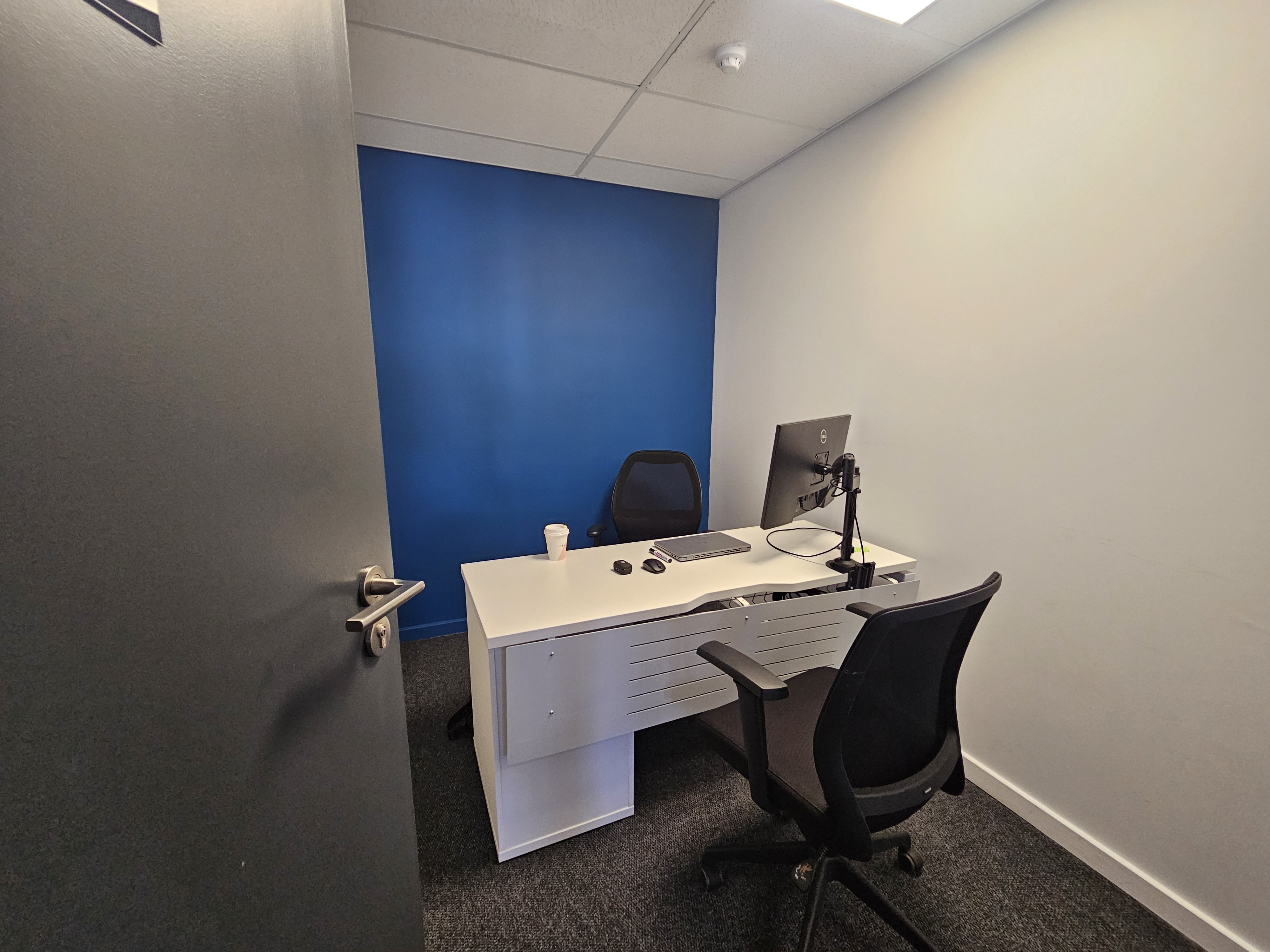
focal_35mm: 13
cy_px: 476
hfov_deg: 106.2
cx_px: 635
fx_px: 477
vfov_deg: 89.9
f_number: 2.2
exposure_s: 1/70.8
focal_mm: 2.2
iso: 250
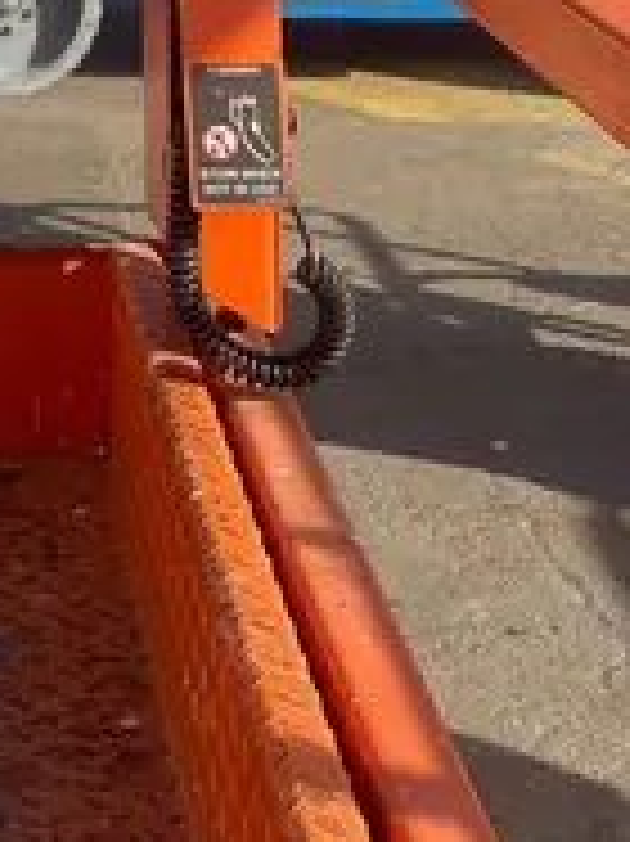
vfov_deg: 17.7
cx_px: -144
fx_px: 2478
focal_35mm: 102
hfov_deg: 14.0
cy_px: -331
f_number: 1.6
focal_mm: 4.2
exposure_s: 1/2882
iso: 32
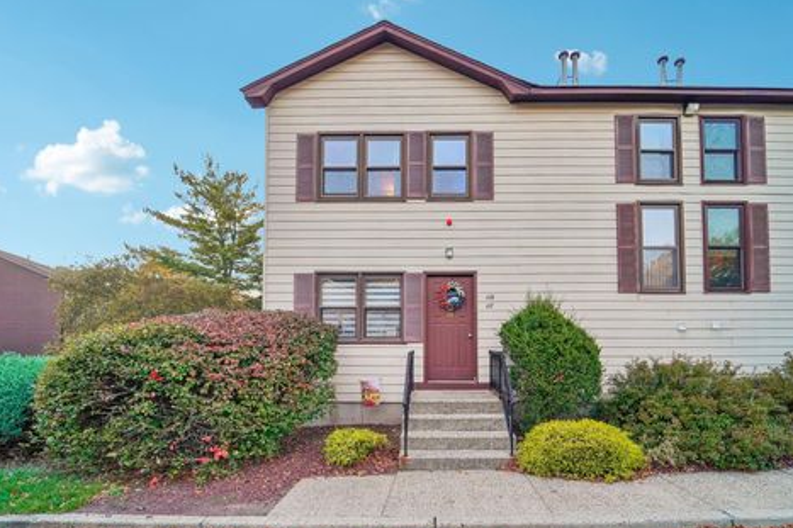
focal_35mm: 15
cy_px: 262
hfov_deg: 100.3
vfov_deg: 77.3
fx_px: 330
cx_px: 418
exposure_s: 1/40
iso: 400
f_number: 8
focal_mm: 14
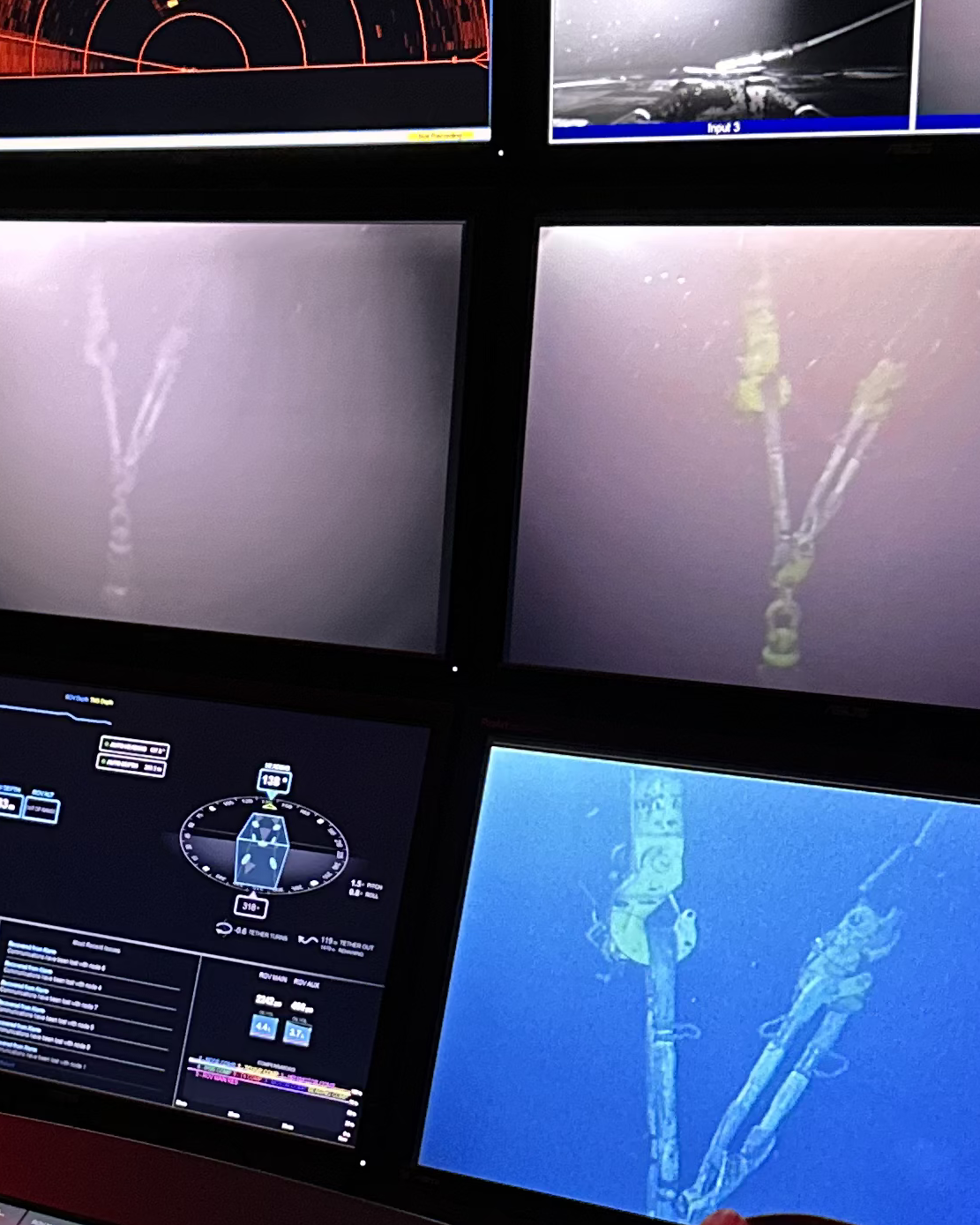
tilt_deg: -7.9
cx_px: 151
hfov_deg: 22.1
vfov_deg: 27.8
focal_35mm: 68
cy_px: 785
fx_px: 2466
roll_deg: -4.5
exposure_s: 1/60
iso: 800
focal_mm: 6.9
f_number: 1.8
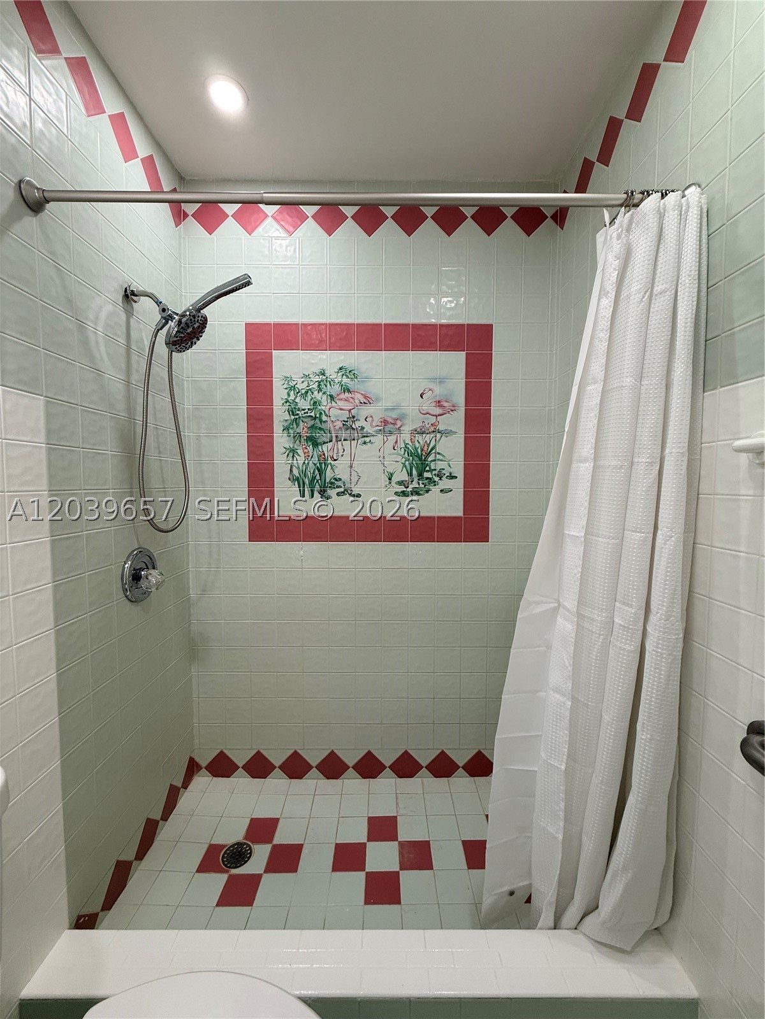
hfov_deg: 85.7
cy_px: 510
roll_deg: +0.0
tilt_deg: -2.8
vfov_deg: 102.1
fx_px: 413
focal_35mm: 14
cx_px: 382
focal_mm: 2.22
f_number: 2.2
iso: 100
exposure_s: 1/120
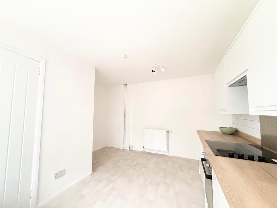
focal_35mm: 14
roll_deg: -0.2
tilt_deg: +3.3
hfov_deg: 102.1
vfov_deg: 85.7
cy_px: 104
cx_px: 138
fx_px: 112
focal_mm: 2.22
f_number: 2.2
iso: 800
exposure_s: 1/50
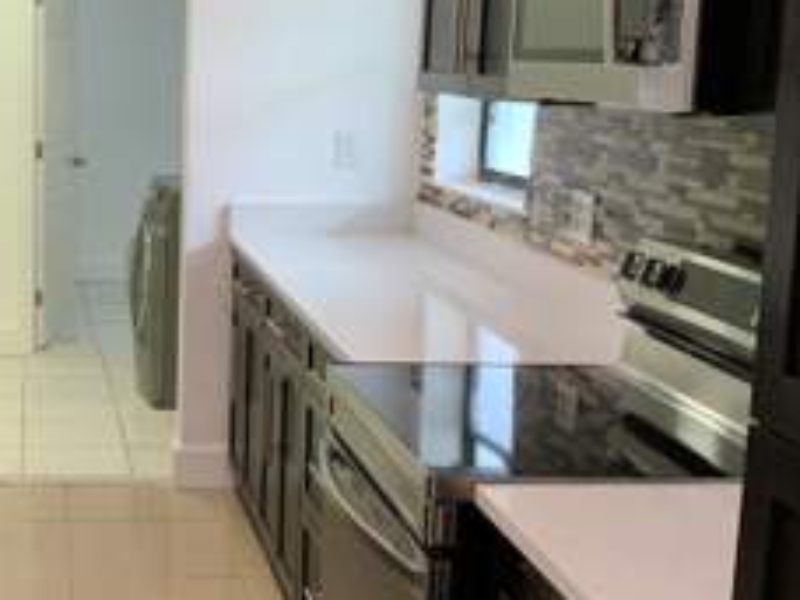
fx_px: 1410
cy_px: 312
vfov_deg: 24.0
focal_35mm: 61
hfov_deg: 30.0
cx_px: 46
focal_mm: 3
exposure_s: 1/60
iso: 80
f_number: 1.8
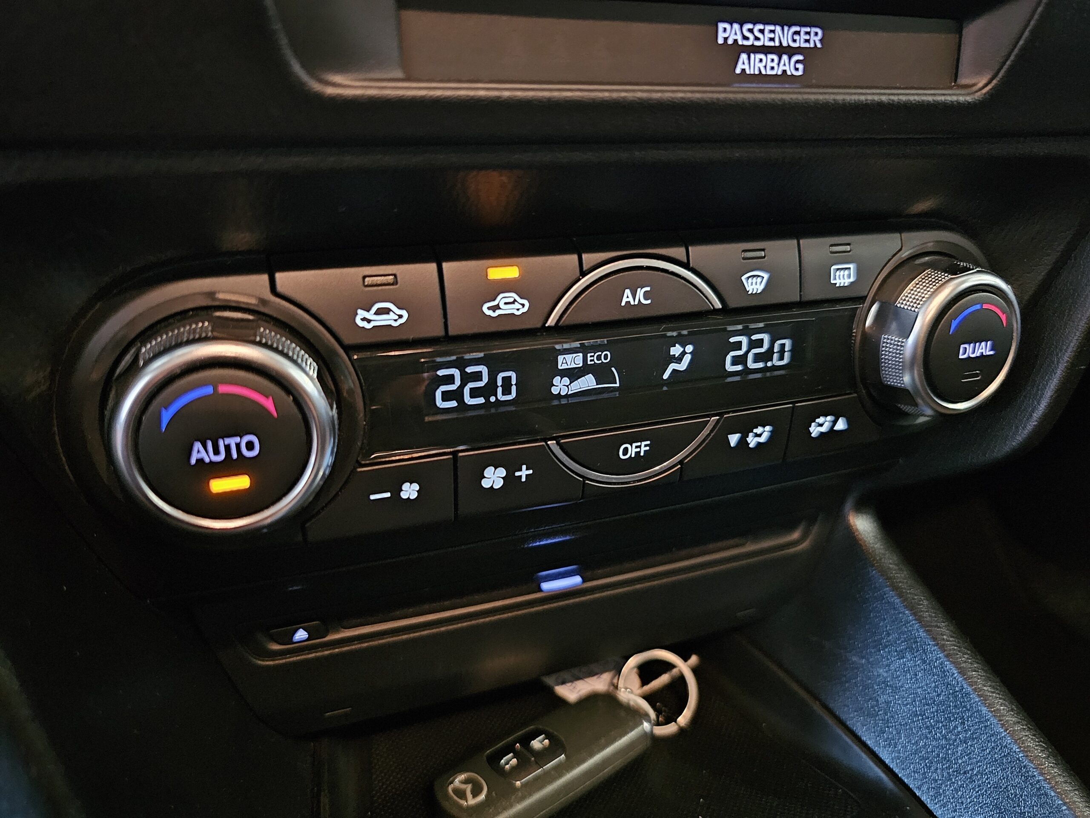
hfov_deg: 73.9
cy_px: 409
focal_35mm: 23
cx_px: 545
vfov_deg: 58.9
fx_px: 724
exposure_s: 1/16.7
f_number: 1.7
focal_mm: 6.3
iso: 2000
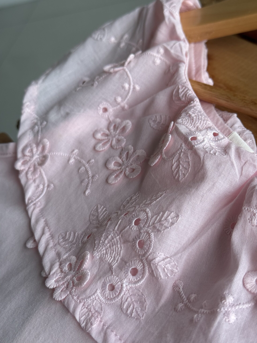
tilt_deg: -43.0
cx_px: 128
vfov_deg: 39.7
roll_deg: +28.6
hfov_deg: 30.3
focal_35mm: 48
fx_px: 475
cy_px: 172
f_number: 1.78
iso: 64
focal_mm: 6.76
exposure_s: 1/675
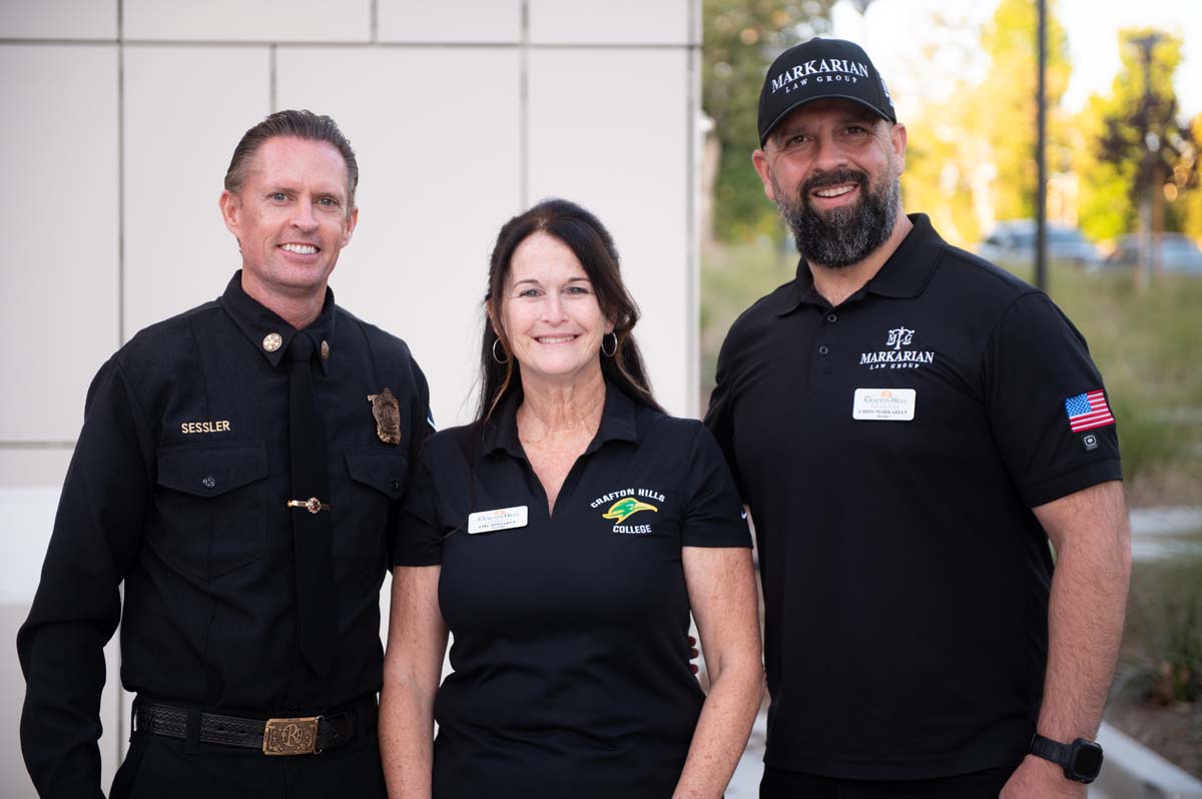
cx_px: 601
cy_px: 400
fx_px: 2335
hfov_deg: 28.9
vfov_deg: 19.4
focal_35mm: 70
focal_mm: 70
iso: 160
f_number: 2.8
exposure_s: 1/200
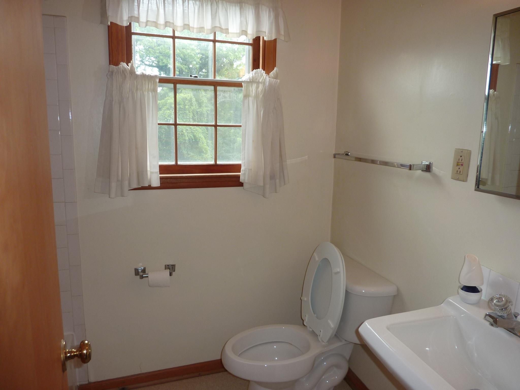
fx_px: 376
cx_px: 260
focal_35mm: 25
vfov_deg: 54.9
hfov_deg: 69.4
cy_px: 195
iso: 100
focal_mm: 4.1
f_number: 3.3
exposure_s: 1/30
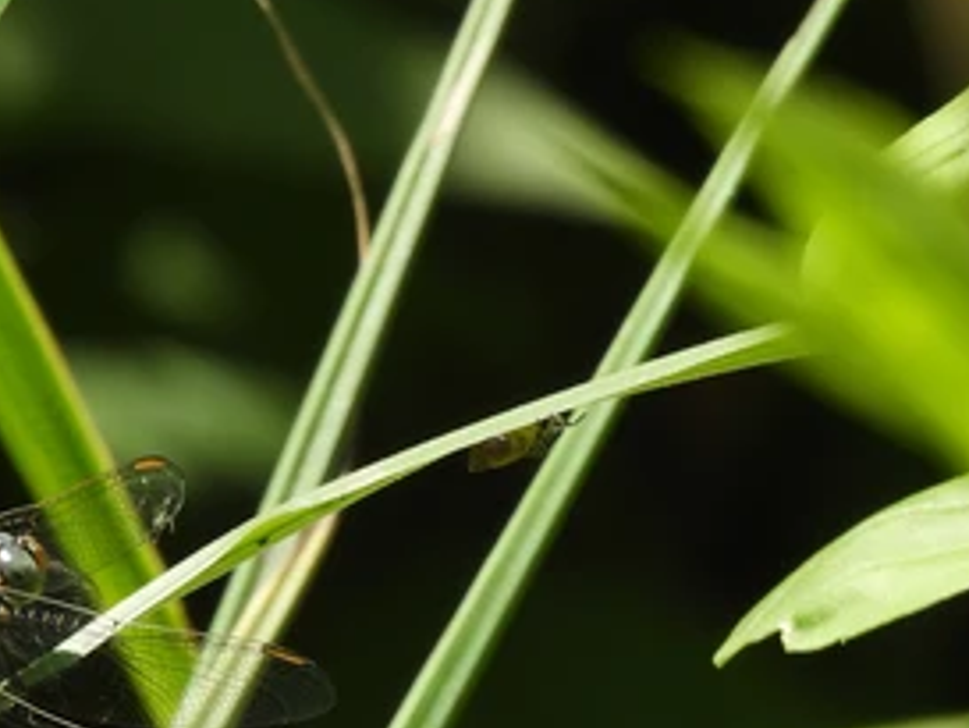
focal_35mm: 1875
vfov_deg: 0.8
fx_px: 52510
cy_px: 543
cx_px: 185
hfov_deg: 1.1
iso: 100
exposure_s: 1/250
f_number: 6.3
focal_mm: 143
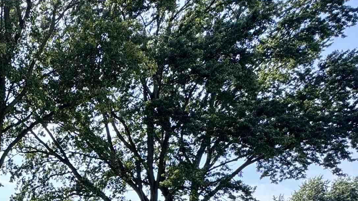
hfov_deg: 40.6
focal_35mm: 43
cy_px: 290
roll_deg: -2.9
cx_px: -10
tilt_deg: +0.5
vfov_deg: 23.1
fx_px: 408
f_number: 2.2
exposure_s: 1/569
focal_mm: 2.22
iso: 40
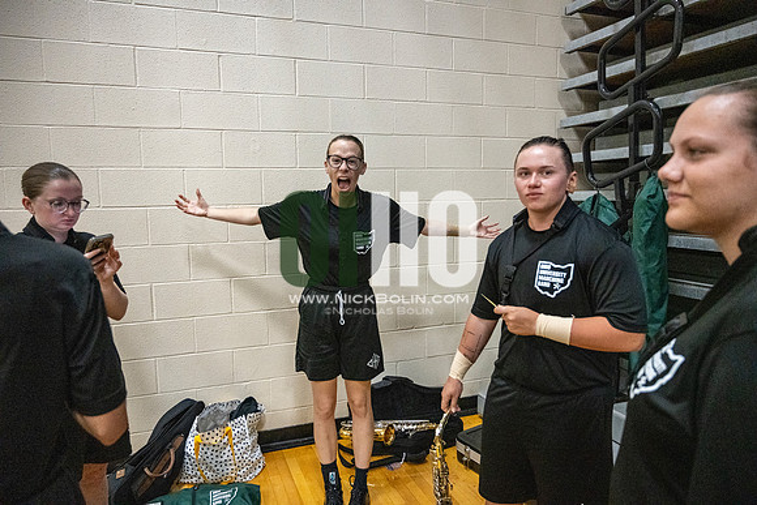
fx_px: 505
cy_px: 252
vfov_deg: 53.2
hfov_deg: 73.7
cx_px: 378
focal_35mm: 24
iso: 8000
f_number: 4
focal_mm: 24
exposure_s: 1/800
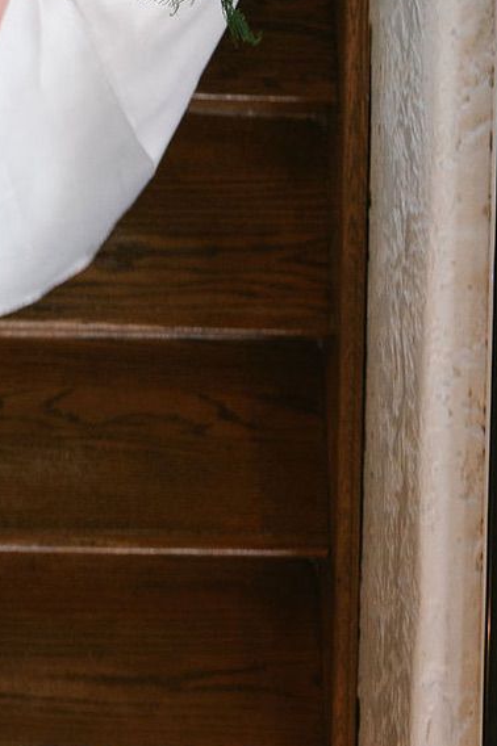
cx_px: -272
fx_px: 3835
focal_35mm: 185
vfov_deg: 10.6
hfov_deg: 7.3
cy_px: -500
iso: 400
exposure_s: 1/80
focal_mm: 35
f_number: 2
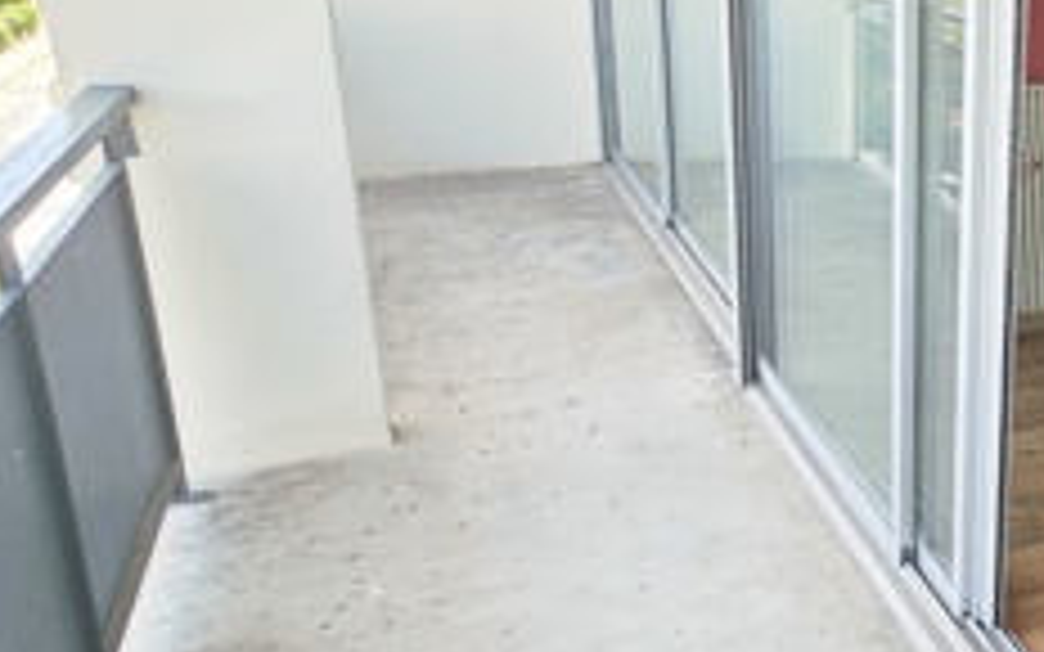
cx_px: 1215
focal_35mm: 38
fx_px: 1081
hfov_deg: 39.3
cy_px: 270
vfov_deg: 33.5
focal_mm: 2.2
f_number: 1.9
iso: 32
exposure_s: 1/100
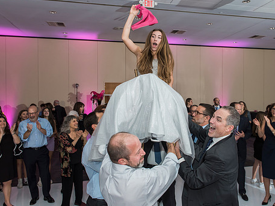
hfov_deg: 59.6
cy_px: 96
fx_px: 238
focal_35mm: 30
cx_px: 160
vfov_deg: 46.8
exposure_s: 1/100
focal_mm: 24
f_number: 4.5
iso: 1000
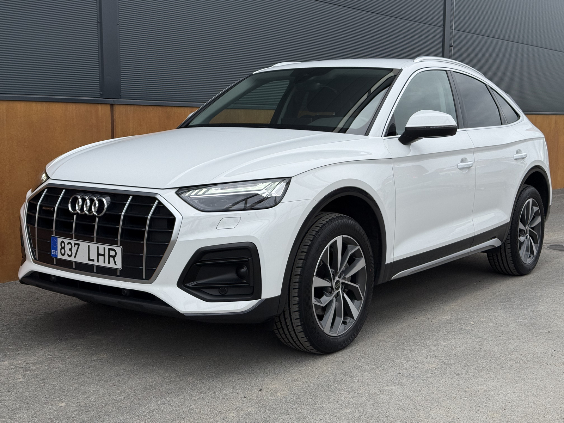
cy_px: 212
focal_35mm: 48
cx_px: 282
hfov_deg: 39.7
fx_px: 782
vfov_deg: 30.3
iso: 64
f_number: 1.78
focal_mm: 6.76
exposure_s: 1/4878
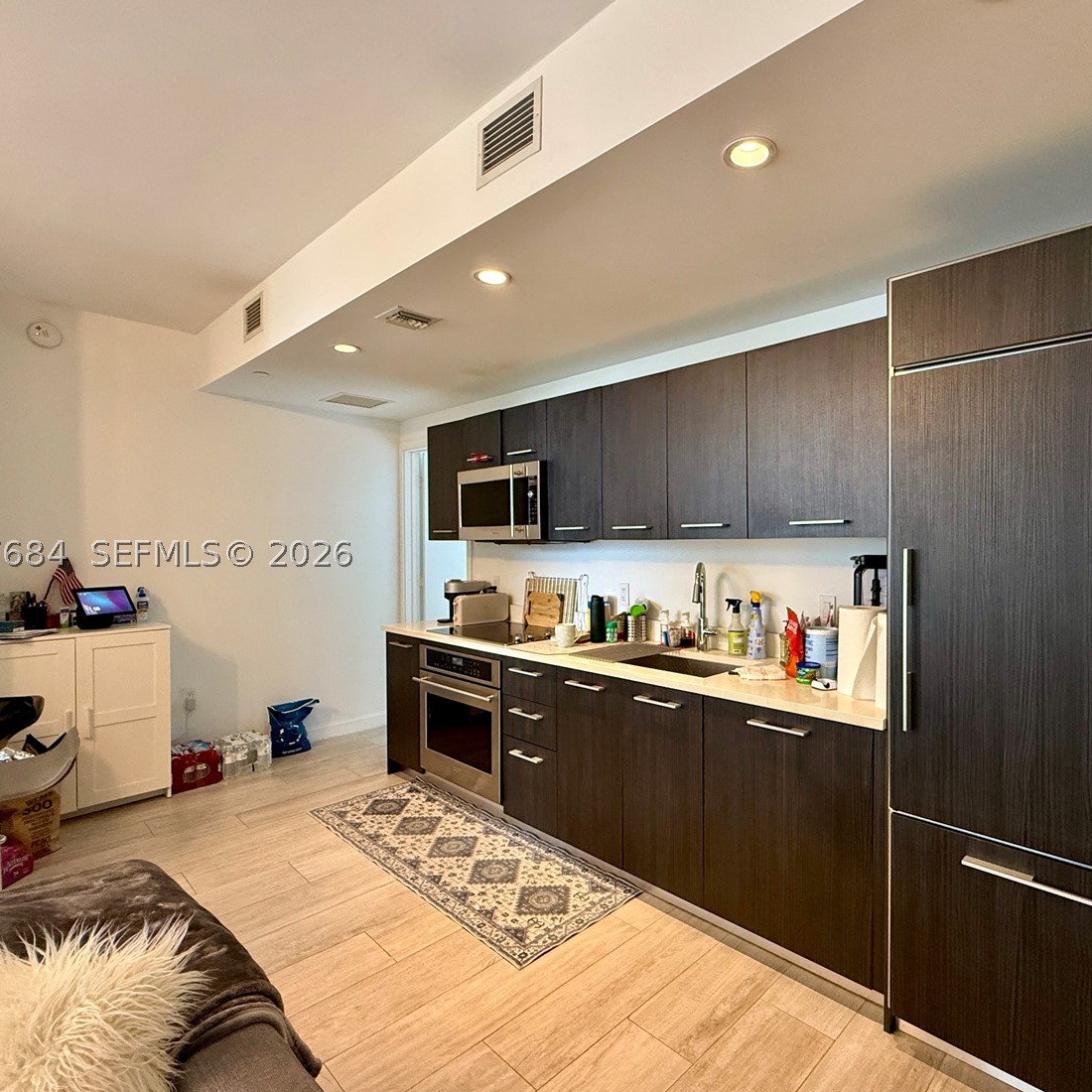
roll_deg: +0.5
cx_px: 656
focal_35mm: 18
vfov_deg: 80.7
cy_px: 553
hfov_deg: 79.8
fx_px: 642
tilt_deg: -0.1
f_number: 2.2
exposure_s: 1/60
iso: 400
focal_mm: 2.22
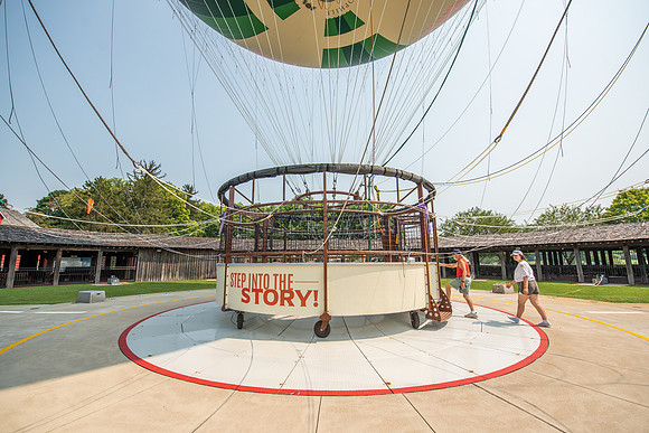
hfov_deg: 103.0
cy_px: 216
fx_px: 258
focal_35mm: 14
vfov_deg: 80.0
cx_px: 324
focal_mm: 14
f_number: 5
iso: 160
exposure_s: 1/1250
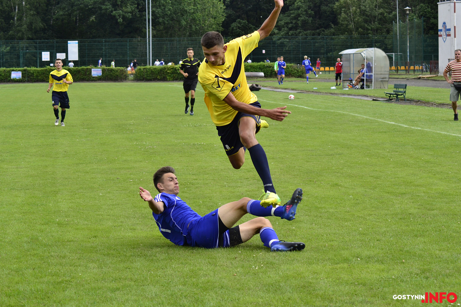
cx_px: 230
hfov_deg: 19.5
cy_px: 154
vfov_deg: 13.0
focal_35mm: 105
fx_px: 1344
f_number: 8
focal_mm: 70
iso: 400
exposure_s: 1/640
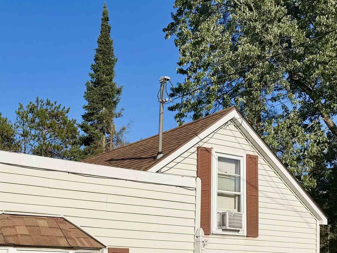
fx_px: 506
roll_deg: -1.2
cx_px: 69
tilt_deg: +2.8
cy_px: 239
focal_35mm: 52
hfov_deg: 35.7
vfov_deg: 26.8
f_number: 1.78
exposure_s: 1/14286
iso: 100
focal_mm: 6.76
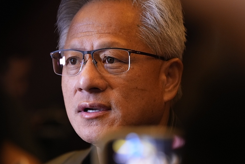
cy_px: 110
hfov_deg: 9.1
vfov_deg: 6.1
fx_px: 1538
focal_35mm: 226
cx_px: 64
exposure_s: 1/160
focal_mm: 150
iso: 2000
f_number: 2.8
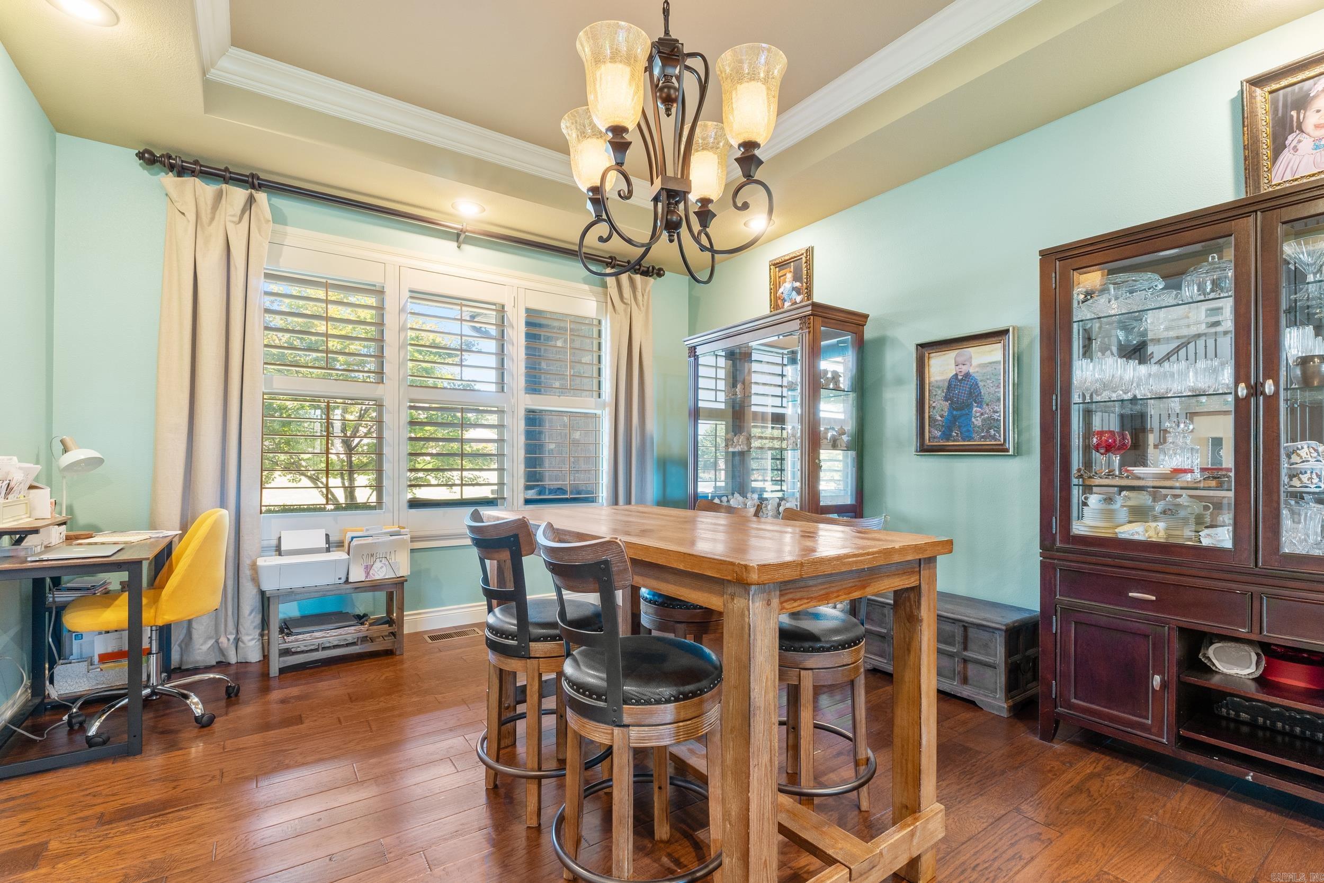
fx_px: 590
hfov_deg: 96.6
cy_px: 442
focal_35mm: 16
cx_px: 662
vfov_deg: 73.6
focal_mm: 10.7
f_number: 9
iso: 200
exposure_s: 1.6
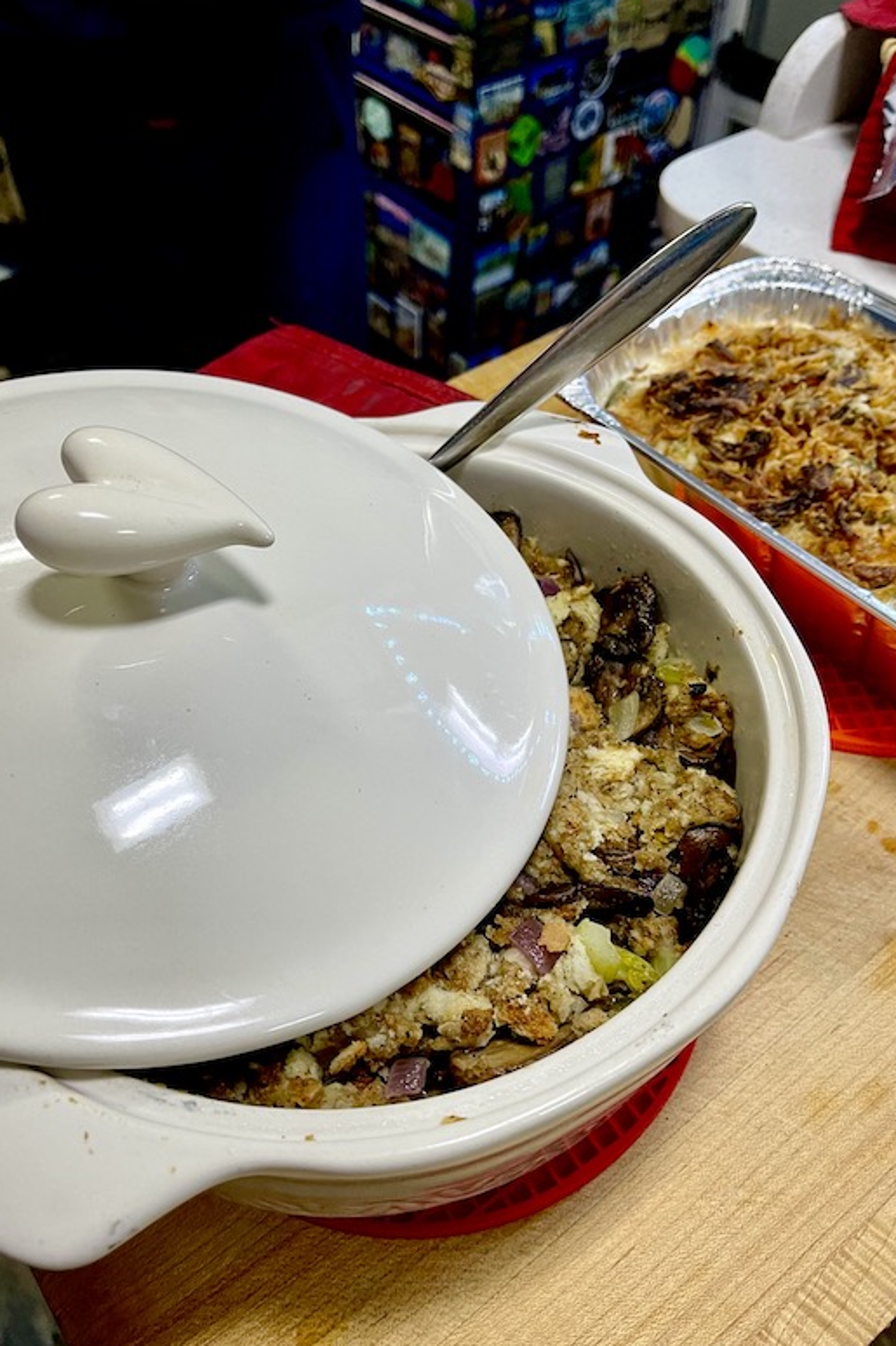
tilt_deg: -50.2
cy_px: 672
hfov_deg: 46.3
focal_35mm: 28
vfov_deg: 65.5
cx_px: 400
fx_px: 1046
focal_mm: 5.1
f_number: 1.6
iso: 200
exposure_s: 1/60
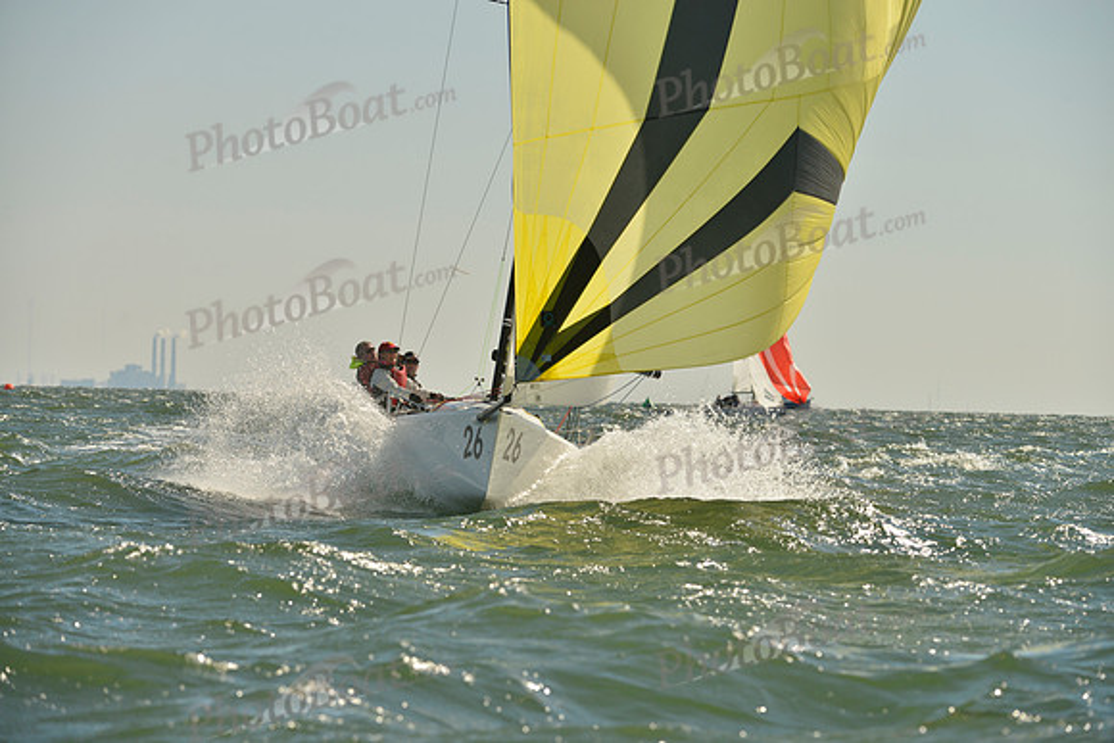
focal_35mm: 200
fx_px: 6190
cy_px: 372
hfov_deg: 10.3
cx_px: 557
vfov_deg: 6.9
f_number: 7.1
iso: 280
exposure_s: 1/1600
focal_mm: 200
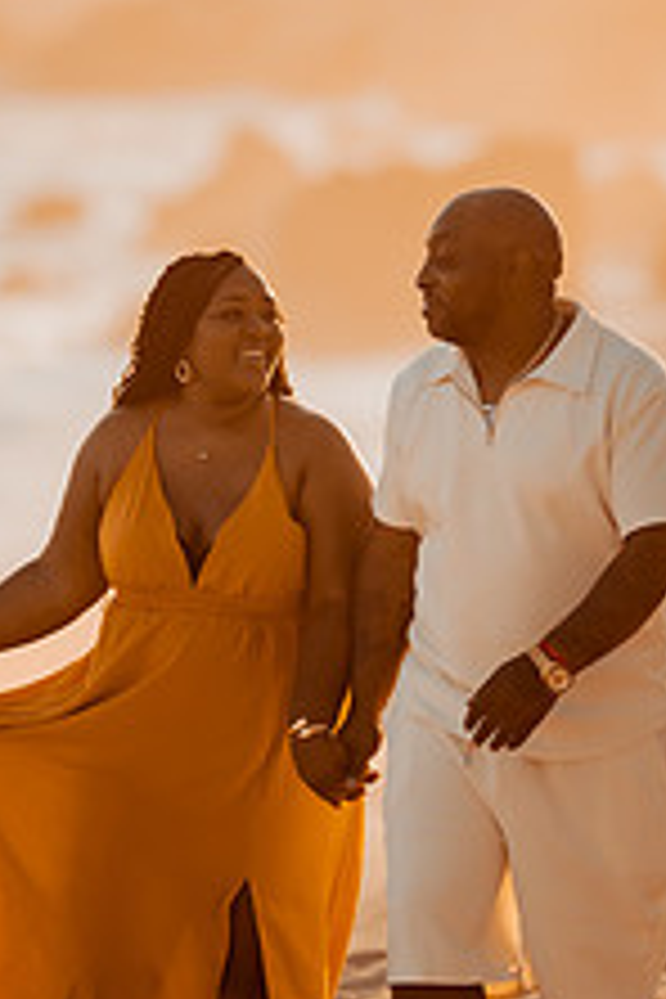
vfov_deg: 7.5
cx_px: 270
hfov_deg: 5.0
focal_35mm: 274
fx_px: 7603
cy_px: 486
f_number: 1.8
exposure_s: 1/4000
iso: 100
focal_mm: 135
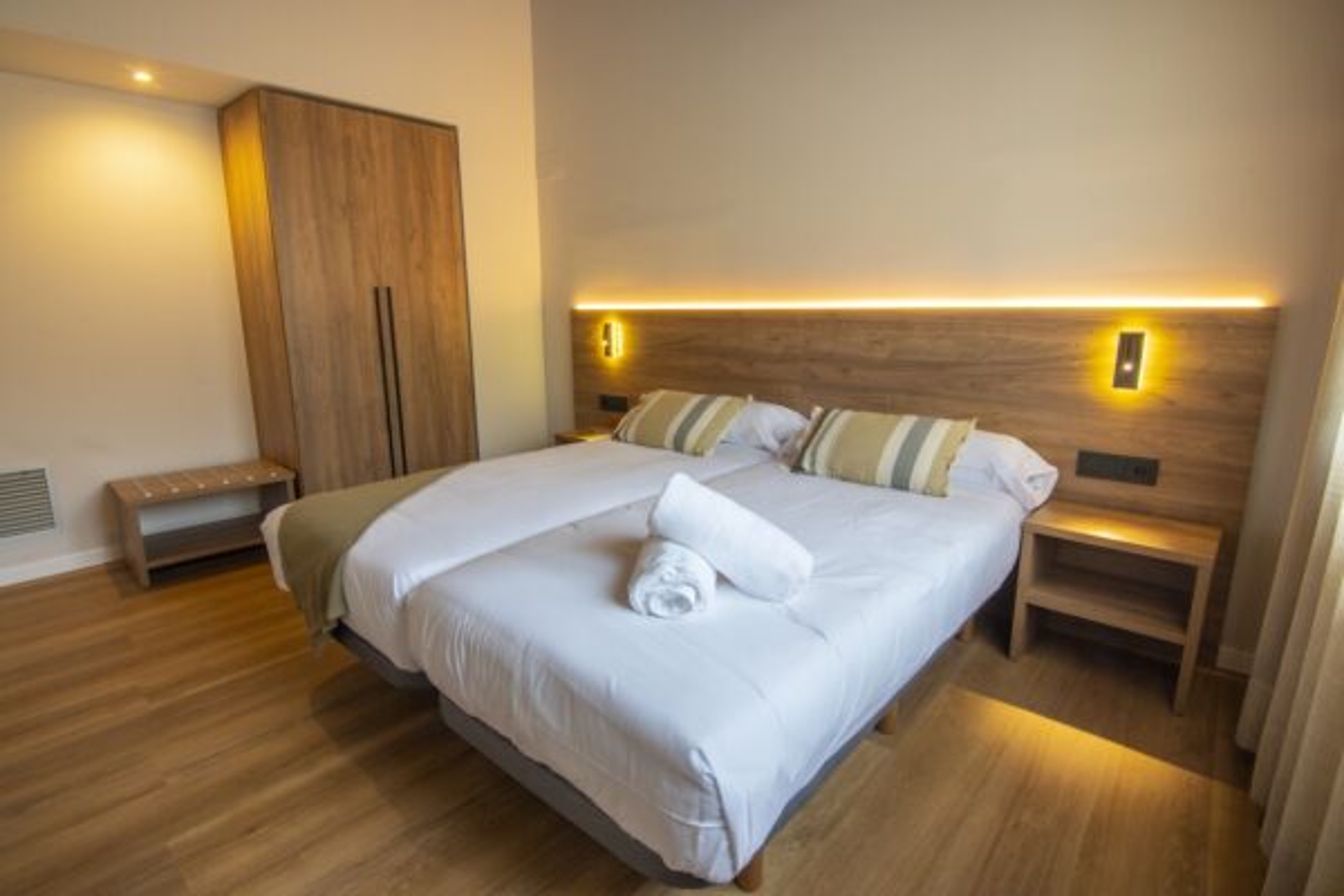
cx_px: 672
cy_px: 448
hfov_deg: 96.7
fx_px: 597
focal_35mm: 16
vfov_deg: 73.7
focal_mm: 11
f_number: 14
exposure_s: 1/10
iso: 320
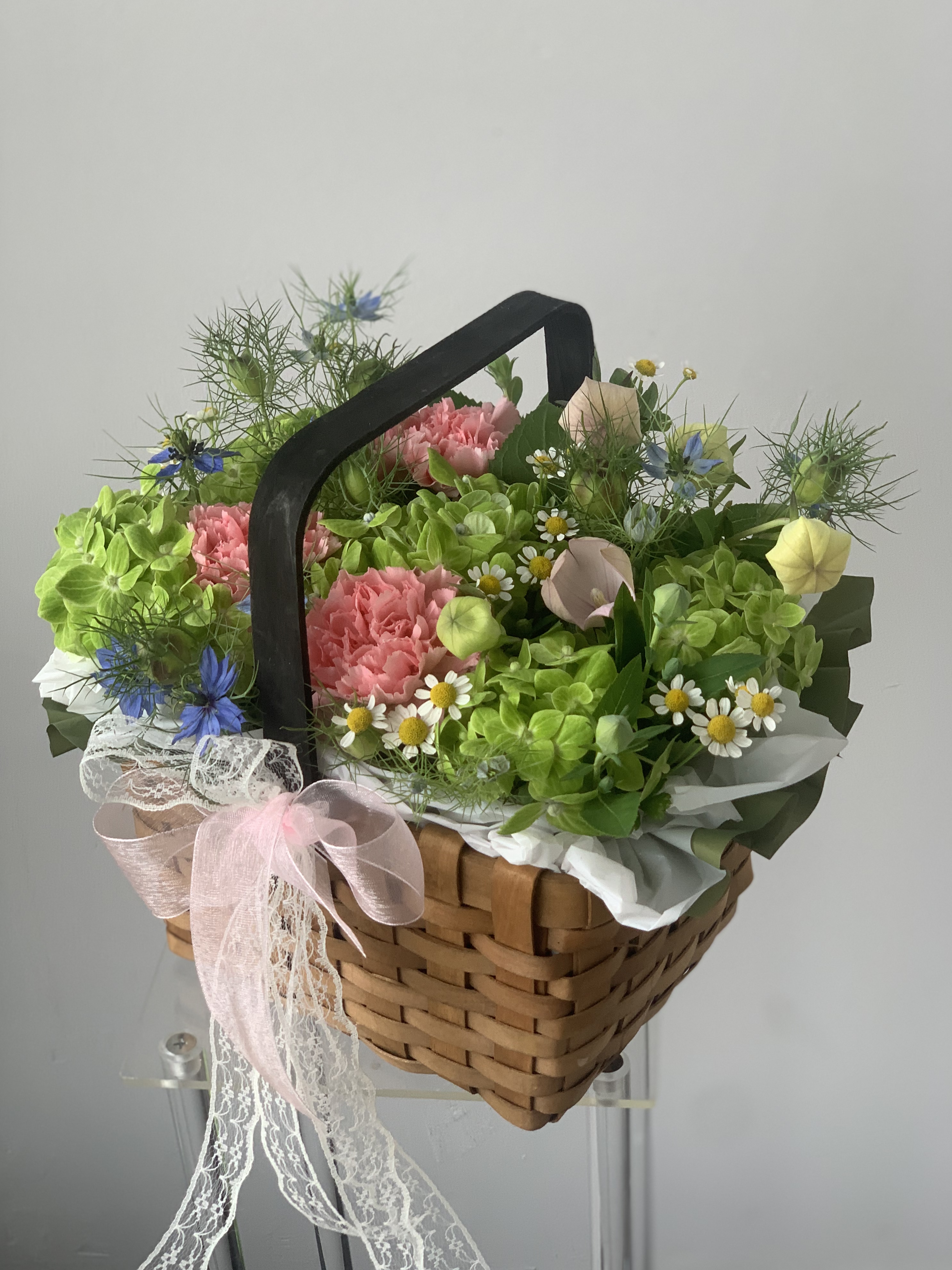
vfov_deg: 36.2
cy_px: 623
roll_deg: +2.6
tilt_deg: -32.6
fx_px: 1943
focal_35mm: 53
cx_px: 480
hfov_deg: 27.5
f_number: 2.4
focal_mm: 6
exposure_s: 1/122
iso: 64
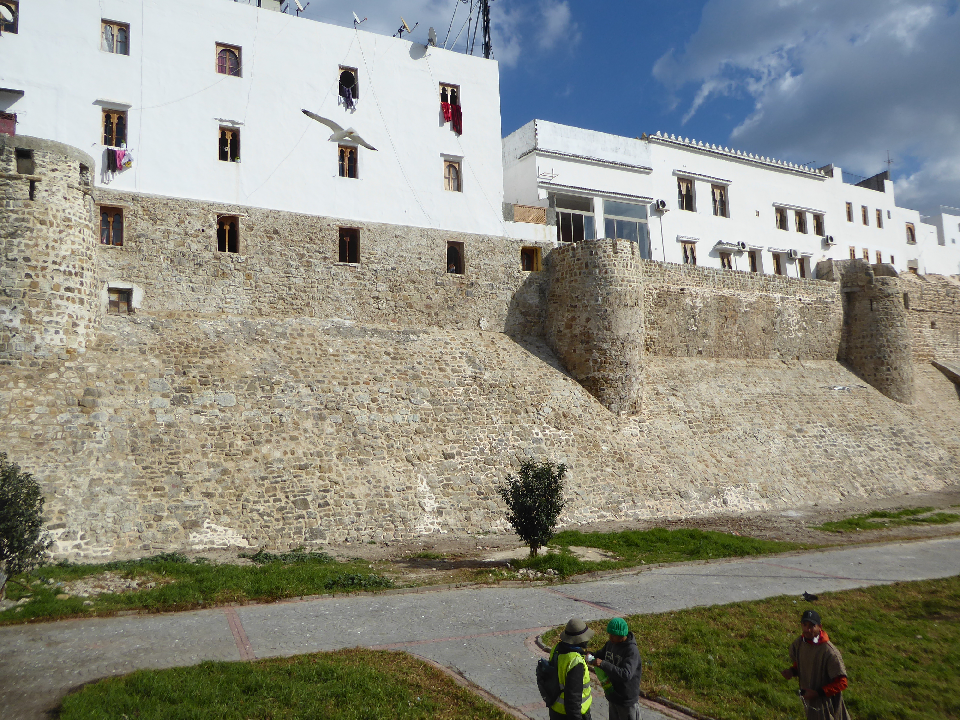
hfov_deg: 61.7
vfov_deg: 48.2
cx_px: 480
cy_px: 360
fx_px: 804
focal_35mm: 29
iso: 80
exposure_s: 1/1600
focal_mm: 5
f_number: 3.5
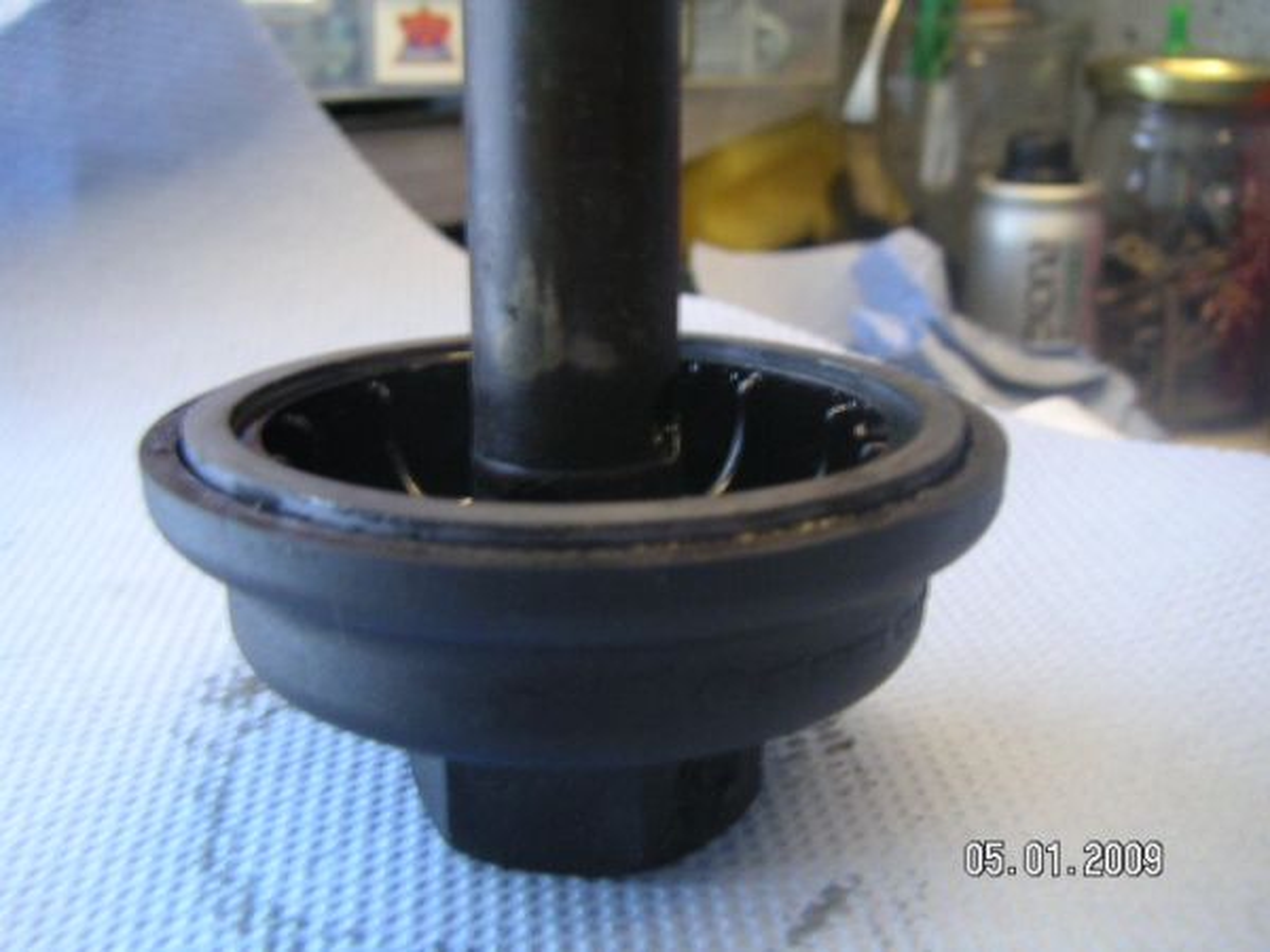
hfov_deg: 49.0
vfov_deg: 37.7
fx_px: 1394
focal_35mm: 38
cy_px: 476
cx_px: 635
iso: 100
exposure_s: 1/3
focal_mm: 6
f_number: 2.8
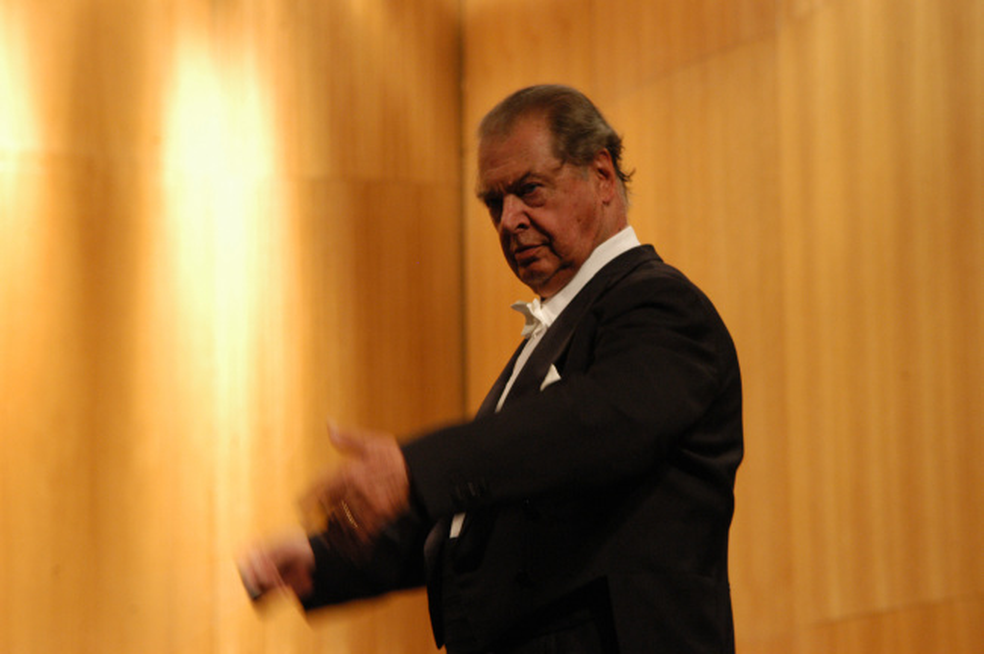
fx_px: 4301
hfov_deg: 13.1
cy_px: 327
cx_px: 492
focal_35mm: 158
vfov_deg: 8.7
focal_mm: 105
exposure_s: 1/50
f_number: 5
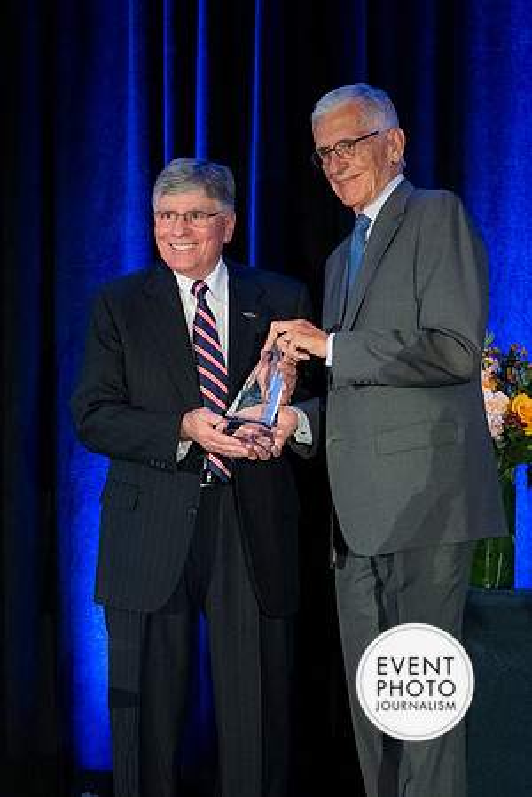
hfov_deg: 12.2
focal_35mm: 112
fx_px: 2482
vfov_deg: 18.3
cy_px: 398
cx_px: 266
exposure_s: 1/125
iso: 10000
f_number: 4
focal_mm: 75
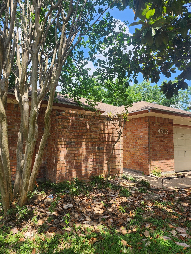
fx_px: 169
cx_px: 96
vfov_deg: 73.9
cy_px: 127
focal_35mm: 23
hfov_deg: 58.9
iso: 12
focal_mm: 6.4
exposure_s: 1/364
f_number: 1.8
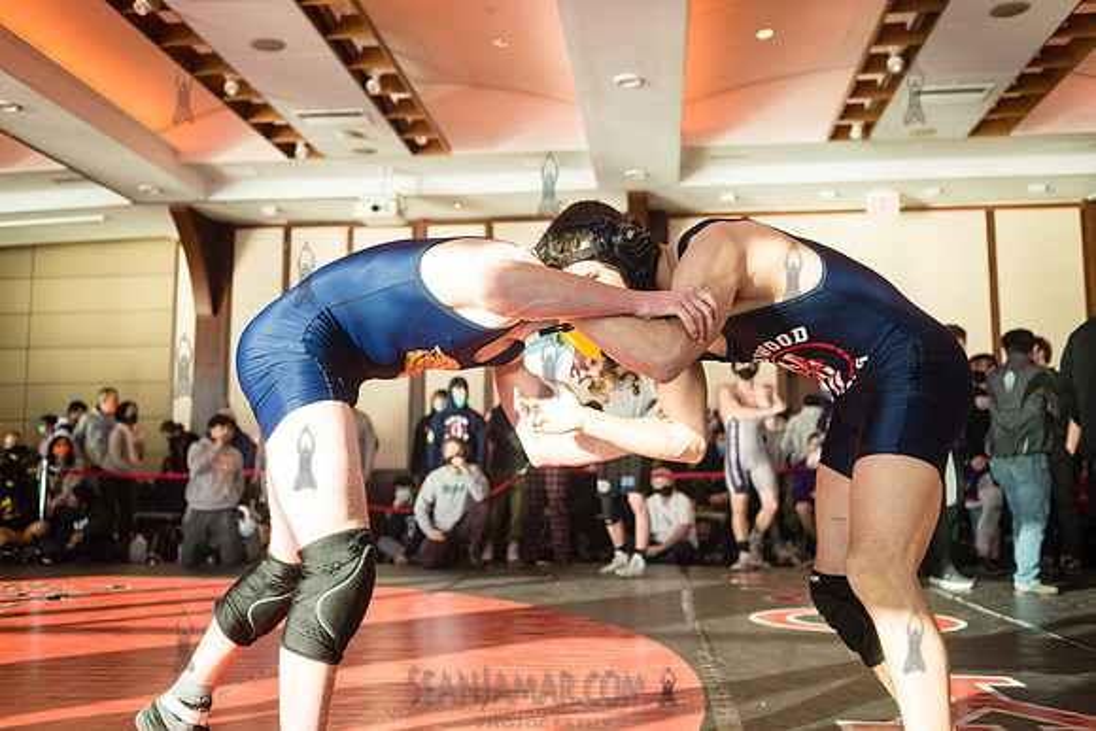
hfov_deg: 54.4
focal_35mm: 35
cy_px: 366
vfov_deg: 37.9
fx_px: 1066
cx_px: 548
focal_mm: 35
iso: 400
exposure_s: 1/400
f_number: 3.5
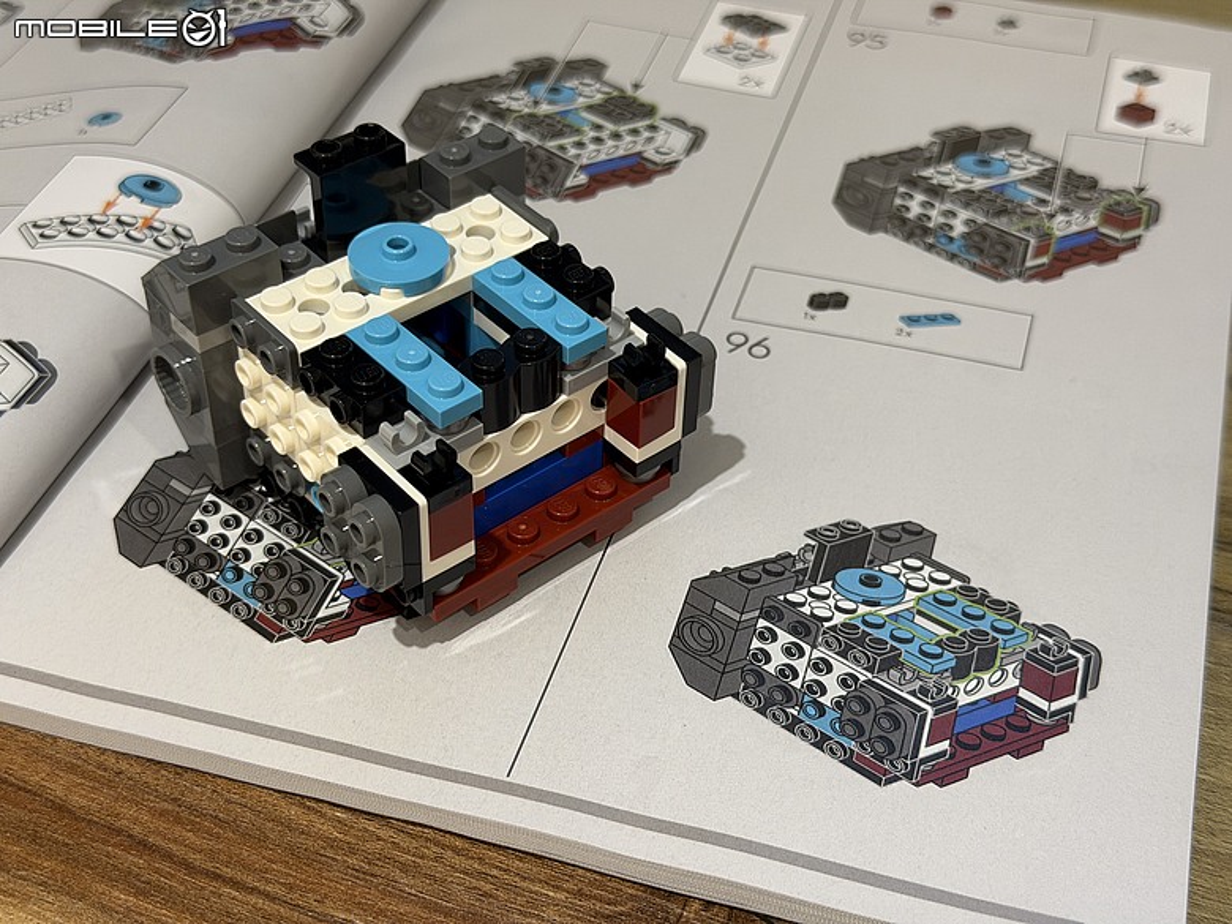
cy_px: 462
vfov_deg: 30.3
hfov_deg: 39.7
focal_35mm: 48
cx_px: 616
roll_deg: +0.2
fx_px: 1708
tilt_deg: -42.5
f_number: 1.78
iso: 200
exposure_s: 1/60
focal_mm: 6.76
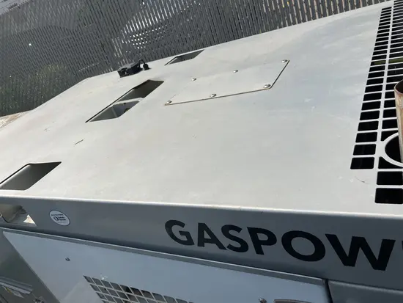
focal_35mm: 28
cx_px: 202
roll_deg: +22.0
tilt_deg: -23.3
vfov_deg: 49.8
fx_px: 326
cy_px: 152
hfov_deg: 63.4
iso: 32
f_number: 1.8
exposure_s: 1/5405
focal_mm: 3.99
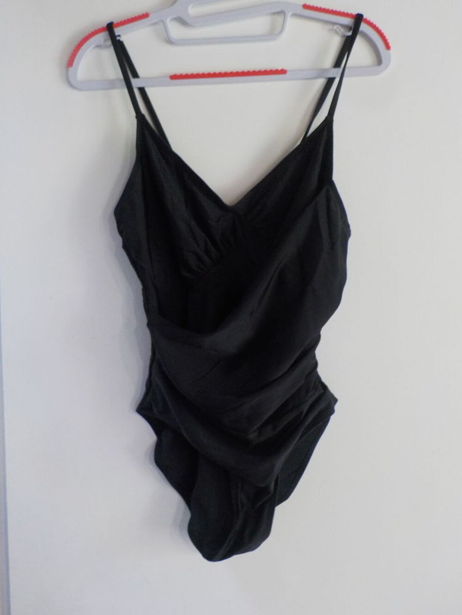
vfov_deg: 60.0
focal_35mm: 30
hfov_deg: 46.8
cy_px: 308
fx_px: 534
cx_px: 231
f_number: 3.3
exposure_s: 1/25
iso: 400
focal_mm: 4.1
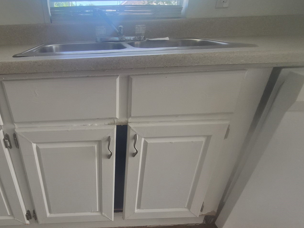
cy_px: 132
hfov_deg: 76.3
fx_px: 184
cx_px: 99
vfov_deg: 63.1
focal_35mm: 21
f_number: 2.2
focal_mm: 1.7
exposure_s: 1/100
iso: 100
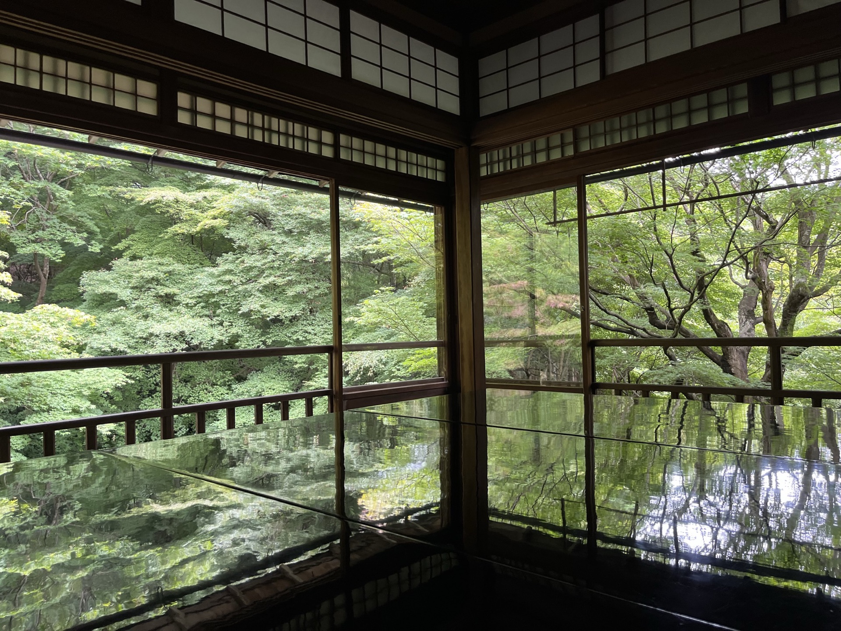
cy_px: 316
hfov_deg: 67.3
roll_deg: +2.5
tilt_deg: +0.3
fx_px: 632
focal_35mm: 26
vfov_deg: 53.1
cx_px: 420
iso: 125
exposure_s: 1/114
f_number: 1.6
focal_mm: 5.1
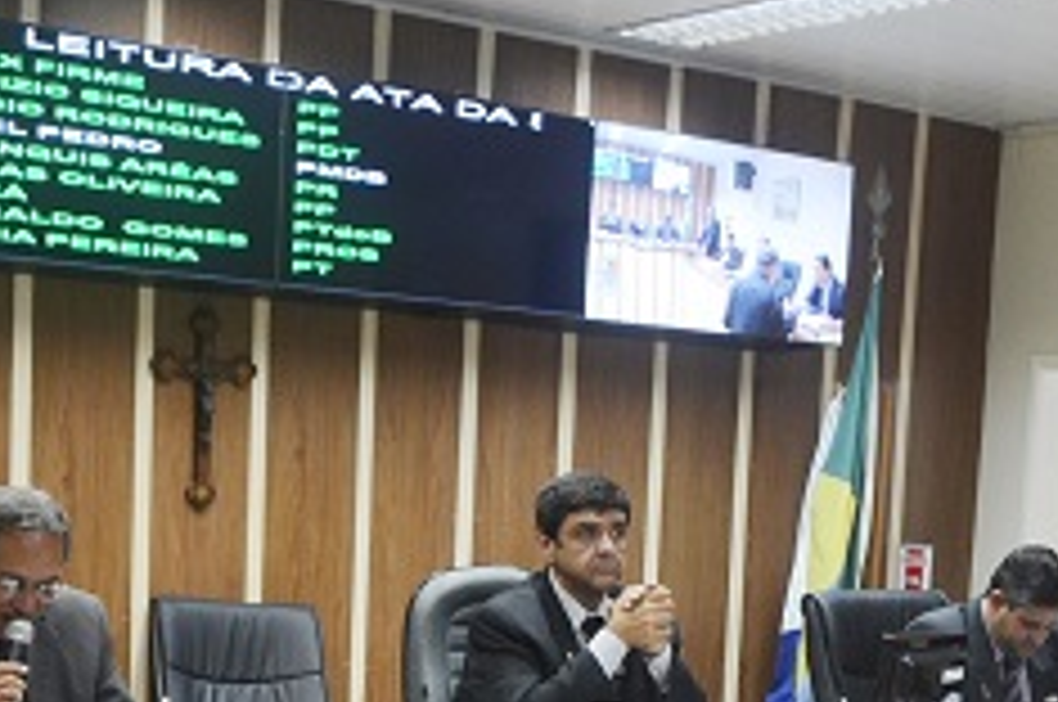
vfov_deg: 16.3
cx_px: 738
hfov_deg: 25.1
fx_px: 2356
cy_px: 830
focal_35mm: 80
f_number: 6.3
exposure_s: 1/30
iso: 800
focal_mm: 21
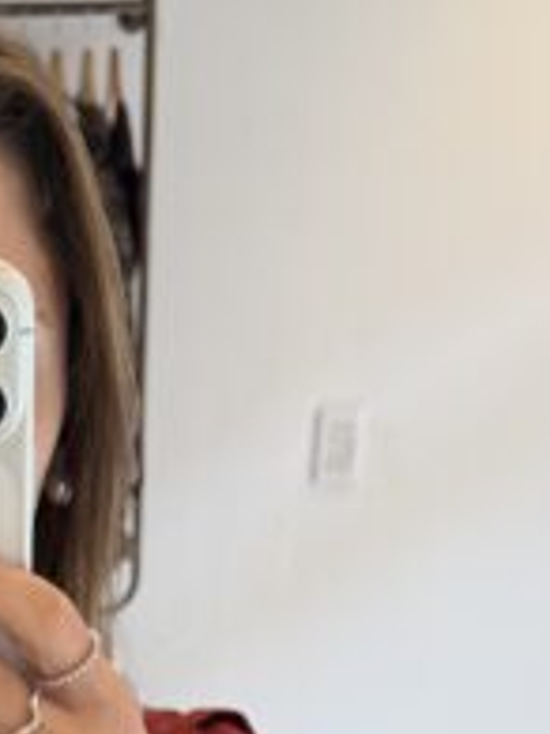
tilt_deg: -18.3
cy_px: 1163
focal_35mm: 96
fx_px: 2036
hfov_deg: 15.1
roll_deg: -0.5
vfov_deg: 17.8
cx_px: -17
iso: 64
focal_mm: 6.76
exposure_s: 1/136
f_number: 1.78
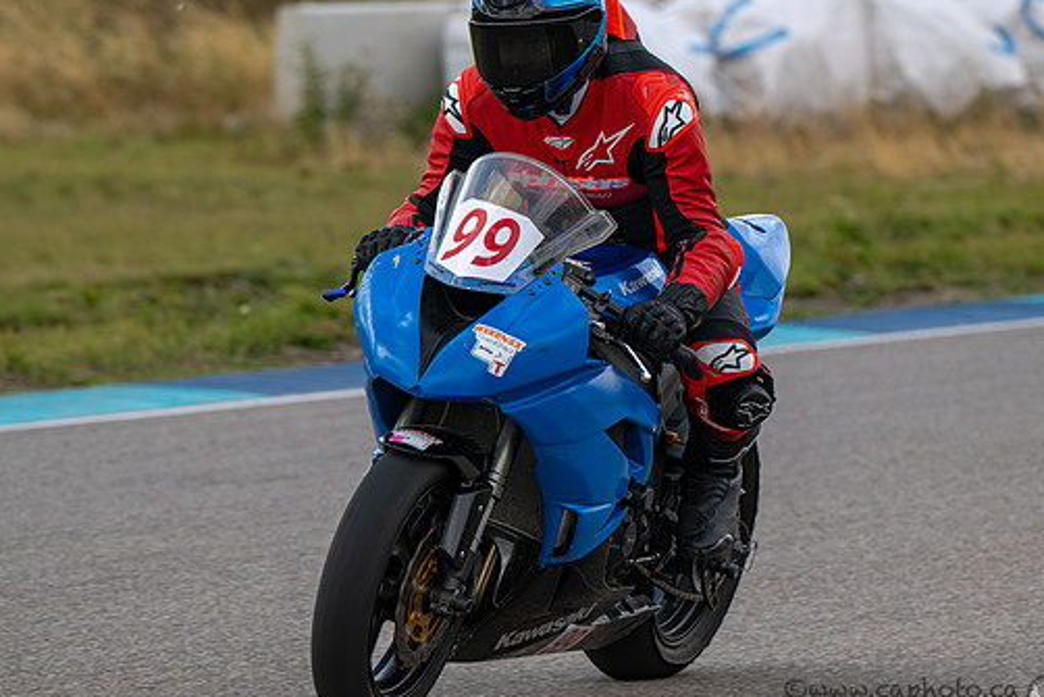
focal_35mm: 326
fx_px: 9456
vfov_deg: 4.2
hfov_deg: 6.3
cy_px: 278
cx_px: 577
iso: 360
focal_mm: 250
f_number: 5.6
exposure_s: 1/1250
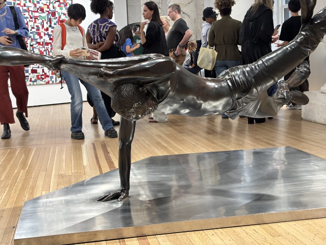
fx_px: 490
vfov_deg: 28.0
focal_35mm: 52
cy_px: 122
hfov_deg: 36.8
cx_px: 163
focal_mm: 5.96
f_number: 1.6
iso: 160
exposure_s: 1/60
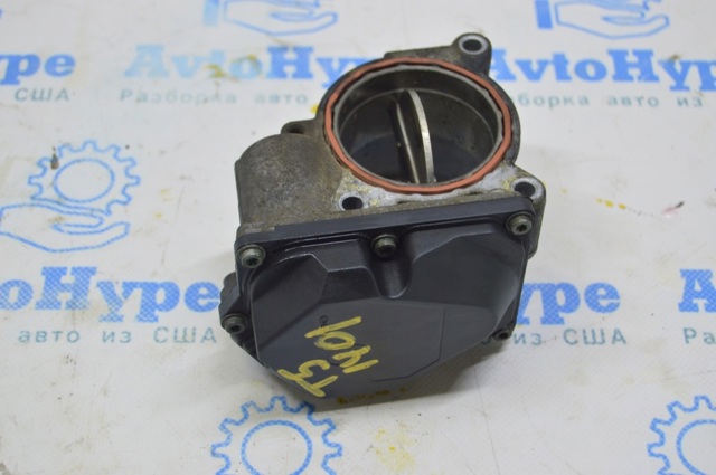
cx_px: 358
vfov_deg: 20.1
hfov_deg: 29.9
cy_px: 238
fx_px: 1341
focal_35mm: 68
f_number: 5.6
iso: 400
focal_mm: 45
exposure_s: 1/20
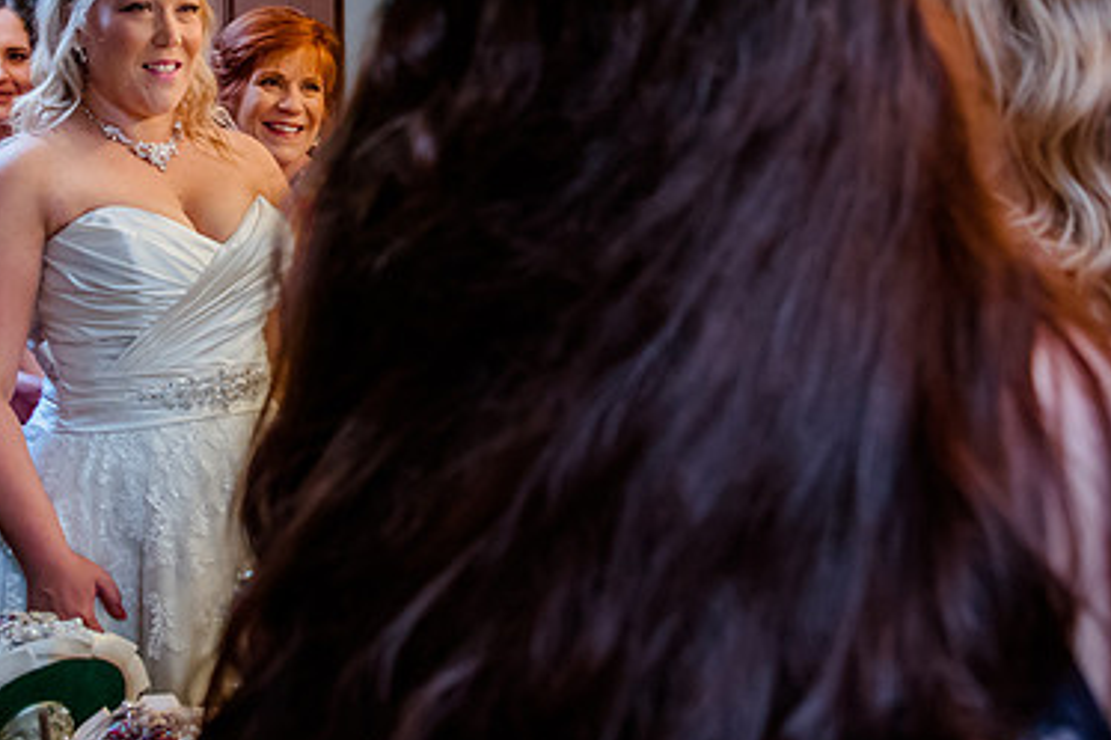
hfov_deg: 32.9
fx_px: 1882
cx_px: 534
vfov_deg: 21.9
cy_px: 146
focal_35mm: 61
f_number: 4
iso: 2500
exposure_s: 1/250
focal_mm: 27
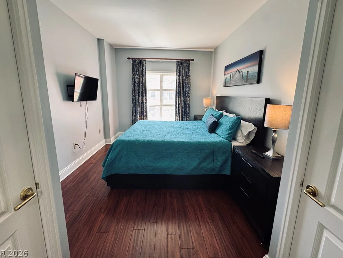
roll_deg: -0.9
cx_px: 172
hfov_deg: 98.2
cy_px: 121
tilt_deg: -11.0
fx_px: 149
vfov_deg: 81.7
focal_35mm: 15
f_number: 2.2
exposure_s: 1/99
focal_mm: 2.22
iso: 200
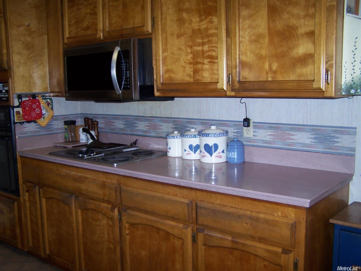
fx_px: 396
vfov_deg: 37.7
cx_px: 180
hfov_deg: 49.0
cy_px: 136
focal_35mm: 38
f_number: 2.8
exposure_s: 1/60
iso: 140
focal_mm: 6.3
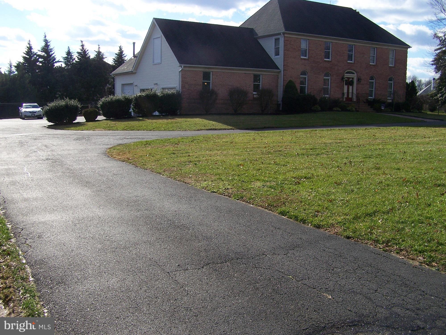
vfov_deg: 37.8
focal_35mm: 38
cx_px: 223
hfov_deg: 49.0
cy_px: 168
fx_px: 490
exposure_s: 1/640
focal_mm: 6.3
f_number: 5.6
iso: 80
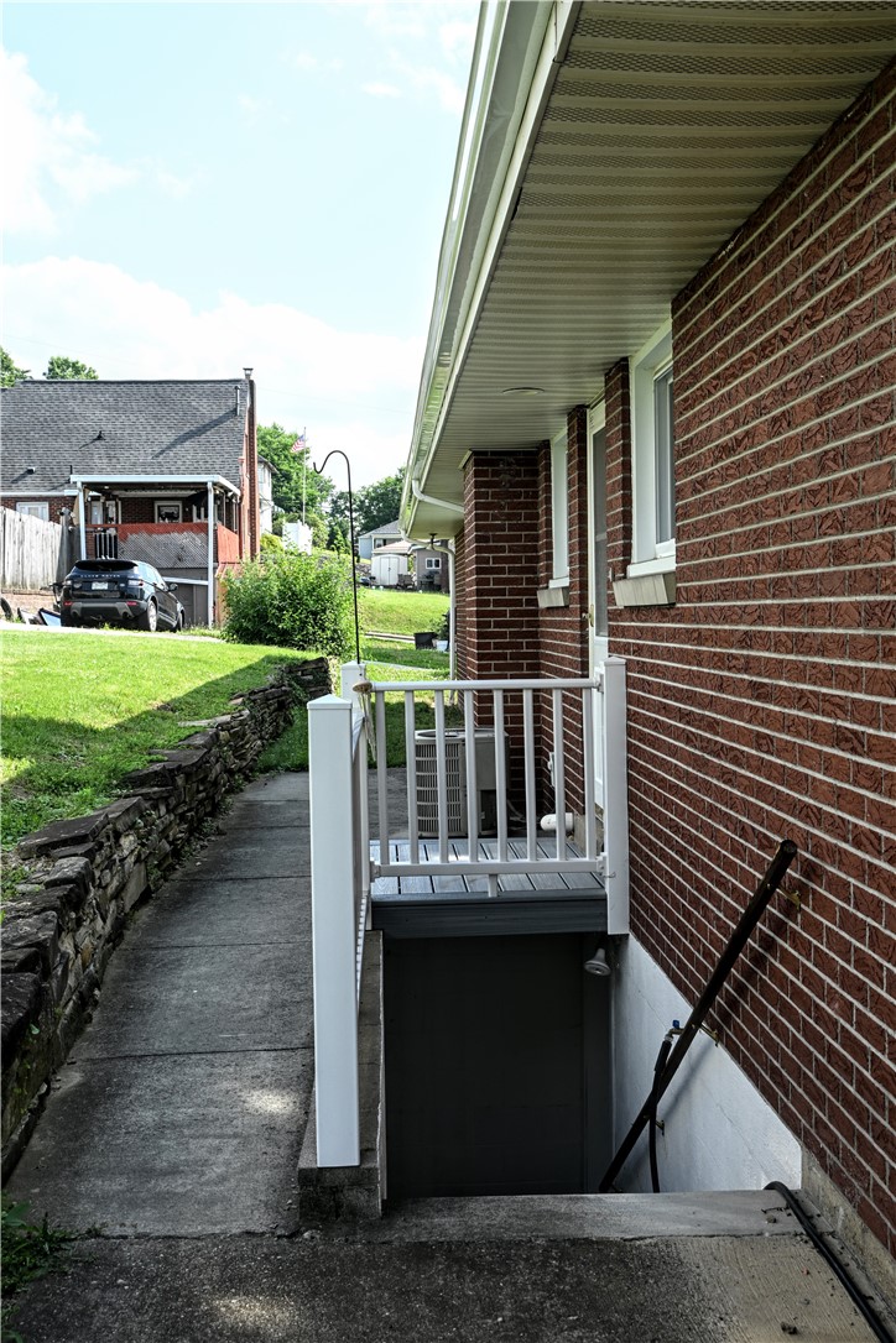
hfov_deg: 34.2
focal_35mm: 39
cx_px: 448
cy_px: 672
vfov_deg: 49.6
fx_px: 1456
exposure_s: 1/80
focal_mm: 26
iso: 100
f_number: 9
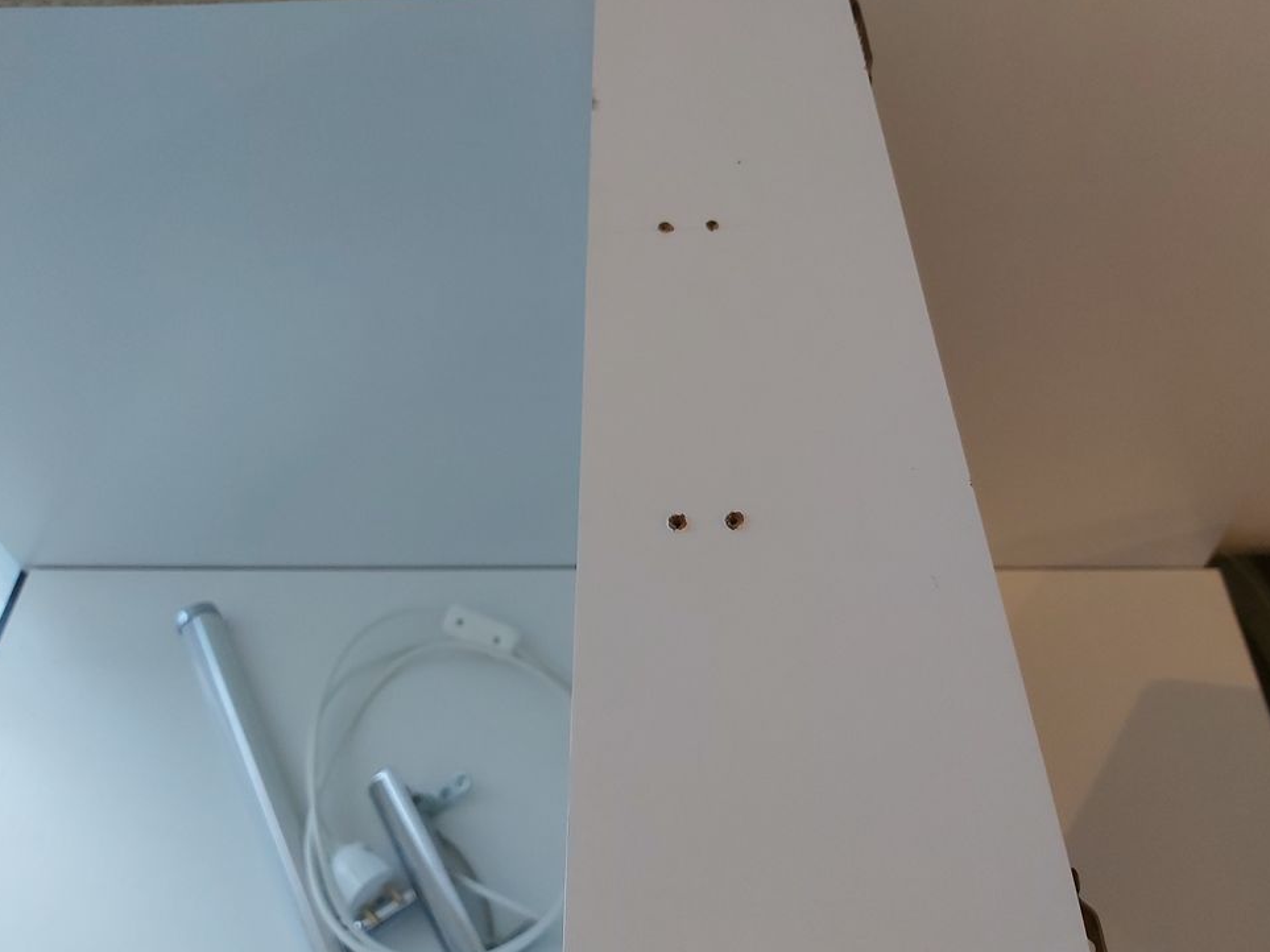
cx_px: 650
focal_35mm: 27
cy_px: 487
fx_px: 990
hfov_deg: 65.3
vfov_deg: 51.3
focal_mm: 3.92
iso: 250
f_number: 1.7
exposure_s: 1/60
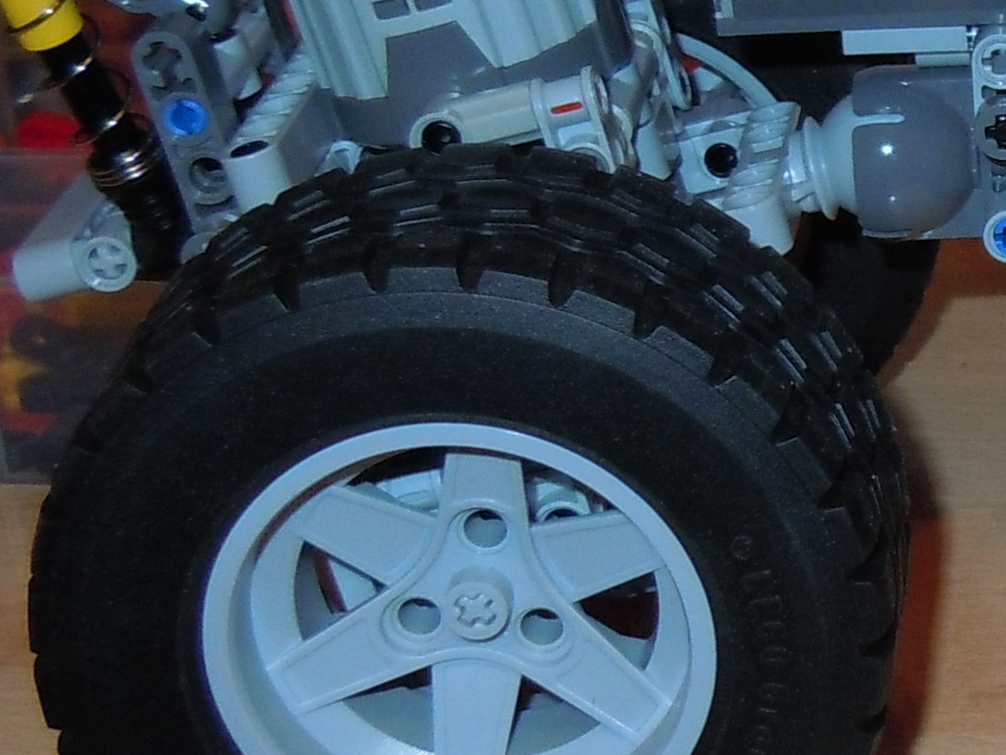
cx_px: 1128
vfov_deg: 13.5
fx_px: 3168
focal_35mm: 109
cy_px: 190
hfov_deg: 17.4
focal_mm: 5.4
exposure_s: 1/30
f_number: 3.5
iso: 200
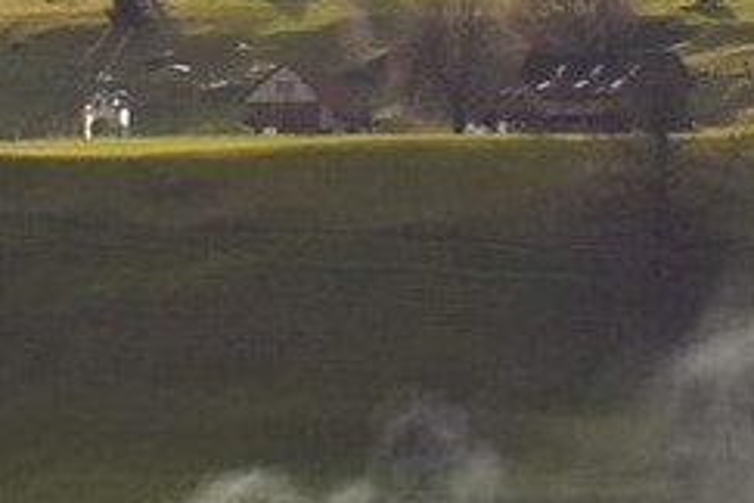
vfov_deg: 2.1
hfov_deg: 3.1
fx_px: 13655
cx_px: 1762
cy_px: -293
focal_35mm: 652
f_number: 8
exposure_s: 1/500
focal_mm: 66
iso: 180
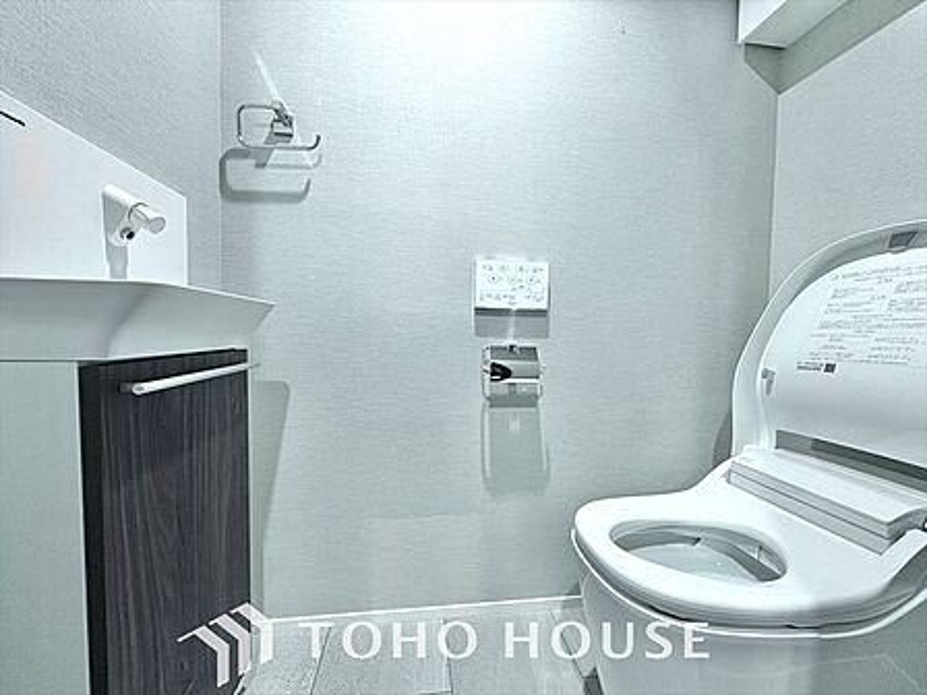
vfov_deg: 85.7
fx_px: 375
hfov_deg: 102.1
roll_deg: -0.2
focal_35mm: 14
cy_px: 348
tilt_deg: -1.8
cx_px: 464
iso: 250
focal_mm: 2.22
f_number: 2.2
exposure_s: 1/50
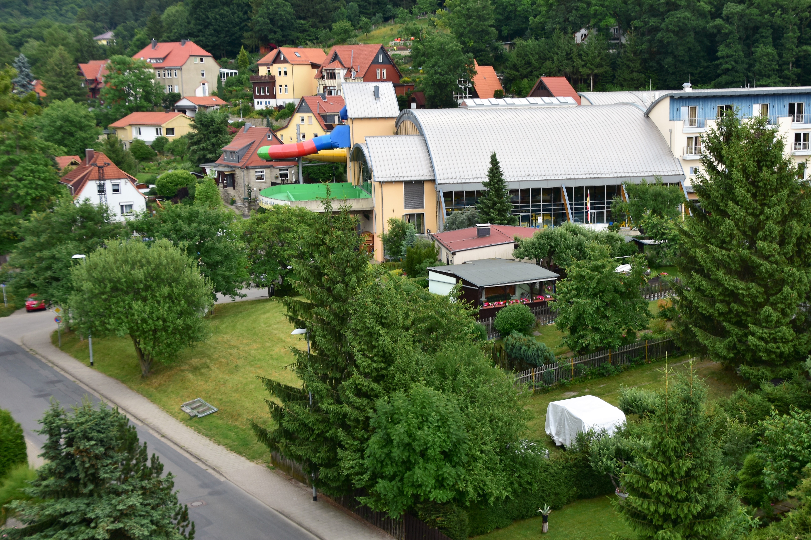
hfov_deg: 43.5
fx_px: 1014
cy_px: 250
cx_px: 464
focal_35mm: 45
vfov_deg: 29.9
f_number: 3.8
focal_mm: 26
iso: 100
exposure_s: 1/60
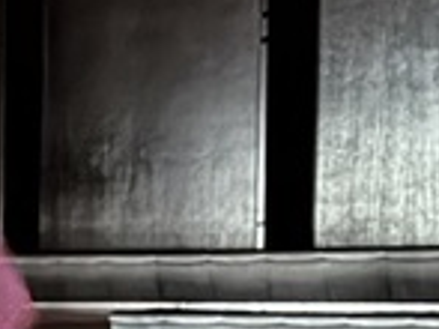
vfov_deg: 4.4
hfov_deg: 5.6
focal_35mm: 334
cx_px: -779
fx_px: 4232
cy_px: 703
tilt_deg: -6.6
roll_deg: +0.6
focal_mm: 6.76
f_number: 1.78
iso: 800
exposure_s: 1/9
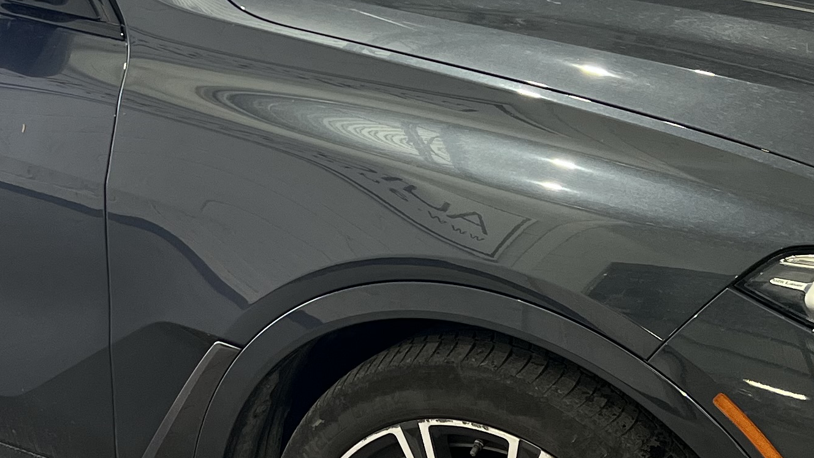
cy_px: 118
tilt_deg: -14.3
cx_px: 253
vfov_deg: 14.0
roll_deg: +0.9
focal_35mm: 86
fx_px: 1856
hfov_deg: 24.6
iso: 64
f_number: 1.5
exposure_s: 1/120
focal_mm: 5.7
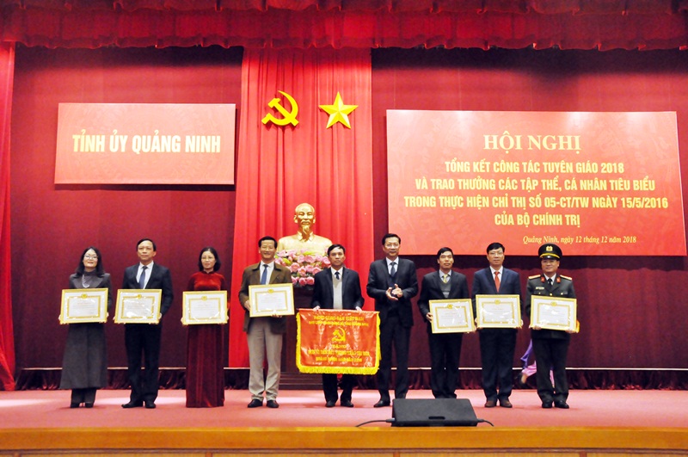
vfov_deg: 36.8
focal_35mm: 36
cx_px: 344
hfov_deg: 53.2
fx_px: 687
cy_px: 228
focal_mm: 24
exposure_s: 1/80
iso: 3200
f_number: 9
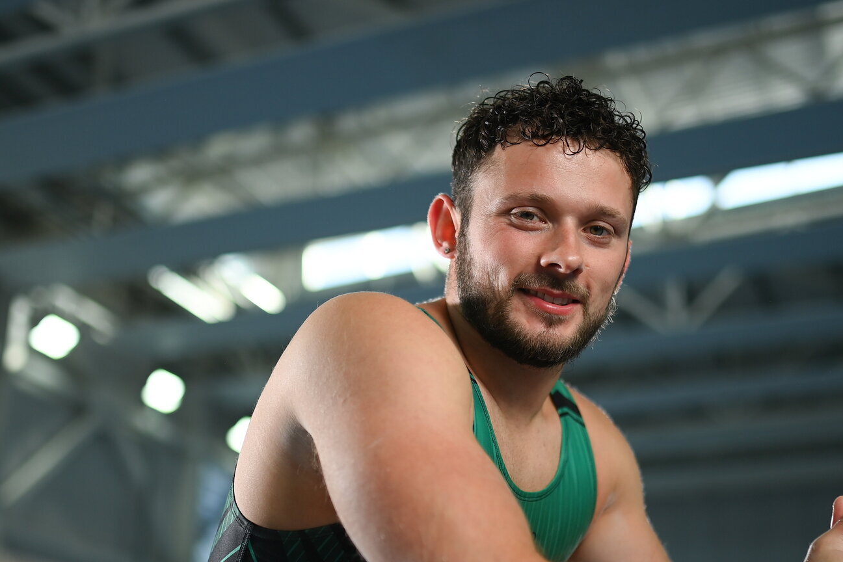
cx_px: 462
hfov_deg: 36.8
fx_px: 1264
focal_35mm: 54
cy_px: 413
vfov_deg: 24.8
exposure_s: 1/1600
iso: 200
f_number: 1.4
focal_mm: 35
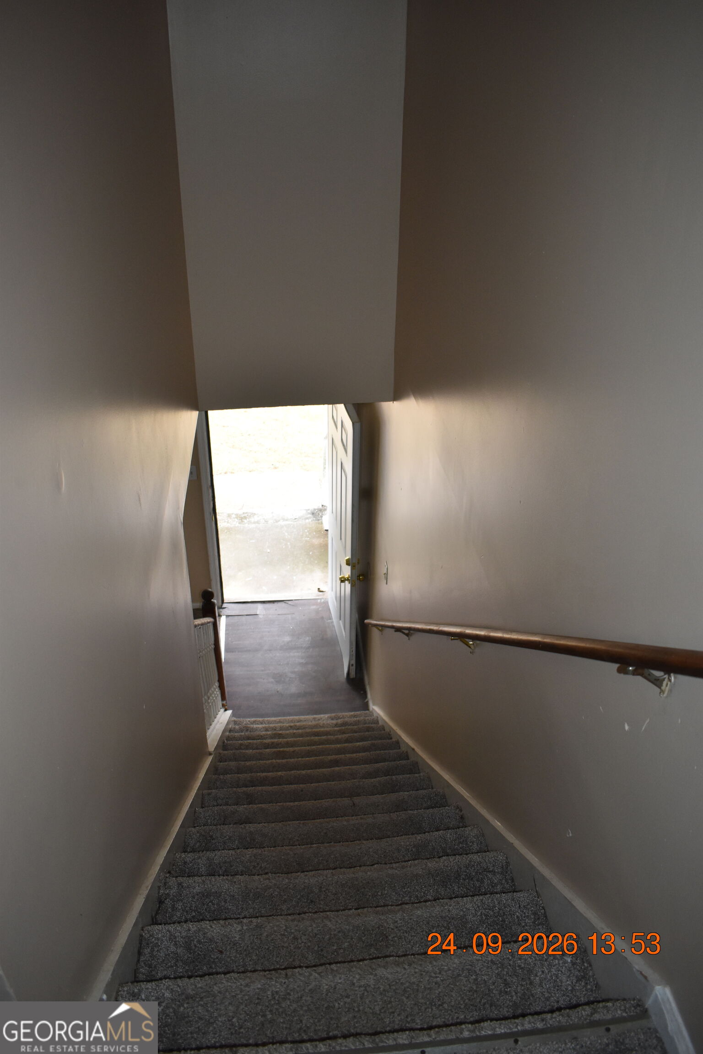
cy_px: 527
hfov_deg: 47.9
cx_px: 352
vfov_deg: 67.4
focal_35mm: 27
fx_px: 791
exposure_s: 1/160
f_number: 3.5
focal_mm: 18
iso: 800
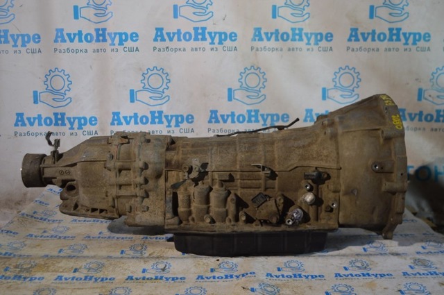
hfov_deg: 48.0
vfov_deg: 32.9
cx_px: 222
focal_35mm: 40
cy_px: 148
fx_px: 499
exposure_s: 1/30
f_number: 4
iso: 400
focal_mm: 27
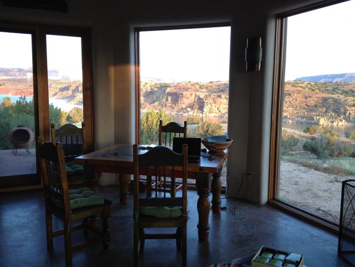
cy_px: 134
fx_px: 359
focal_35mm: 35
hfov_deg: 52.6
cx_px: 178
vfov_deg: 40.7
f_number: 2.4
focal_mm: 4.28
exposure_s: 1/60
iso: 80
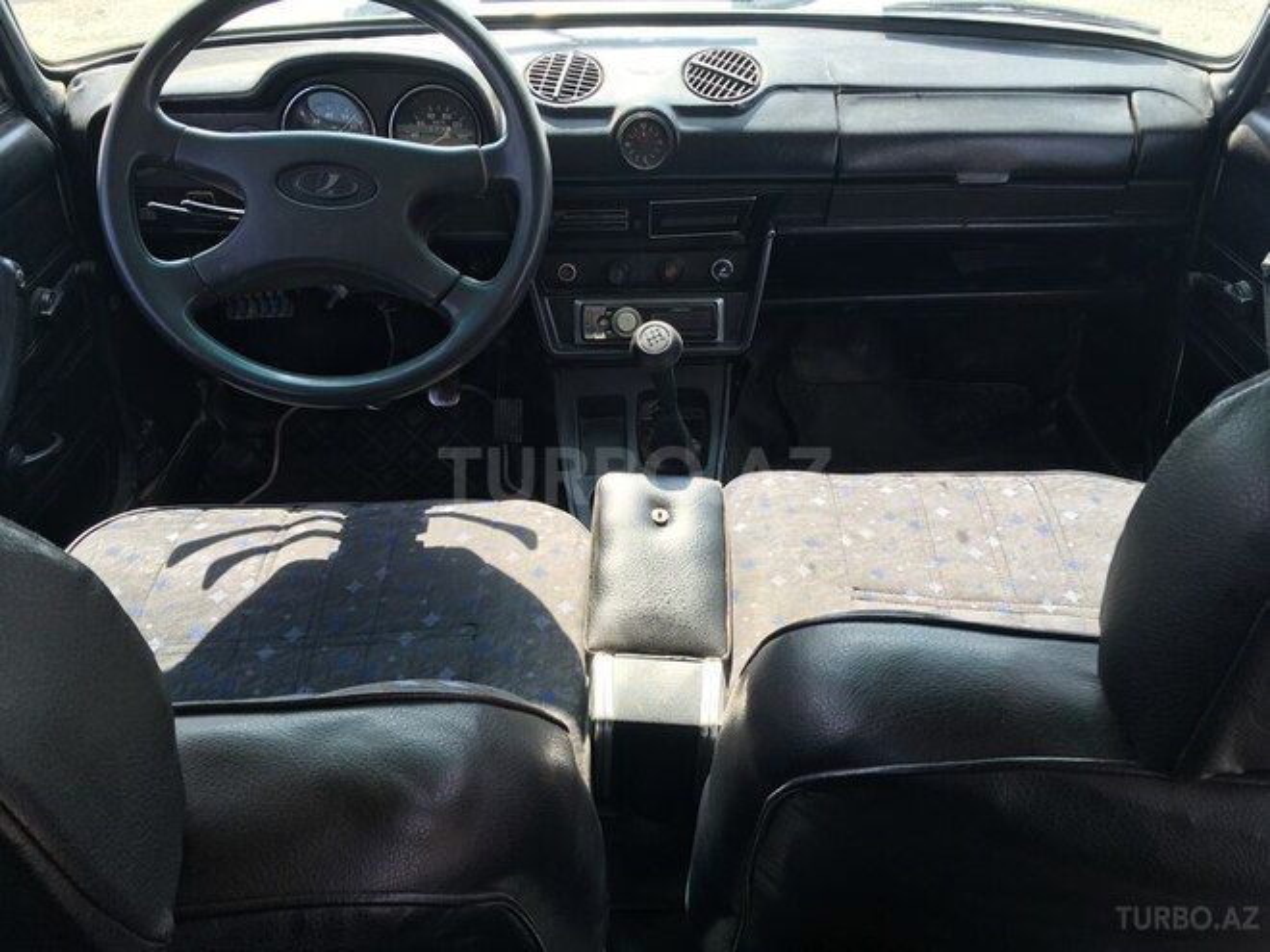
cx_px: 635
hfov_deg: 61.7
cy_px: 476
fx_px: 1064
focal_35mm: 29
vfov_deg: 48.2
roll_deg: +2.2
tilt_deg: -33.5
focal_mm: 4.15
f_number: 2.2
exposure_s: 1/165
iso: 25
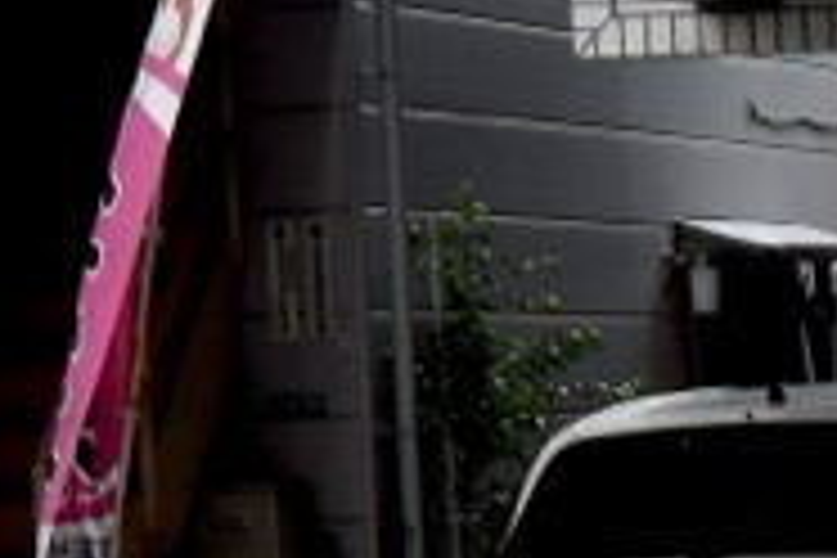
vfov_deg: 4.4
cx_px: -1467
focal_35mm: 305
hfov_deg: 6.3
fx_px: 7085
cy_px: -866
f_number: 8
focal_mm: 27
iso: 400
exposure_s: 1/250
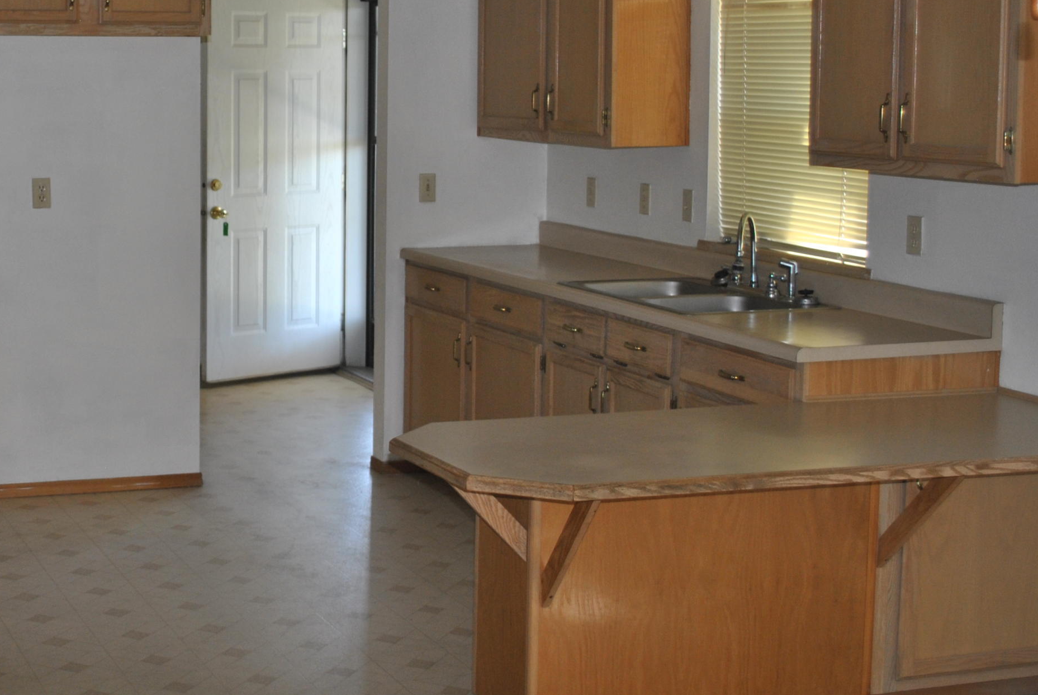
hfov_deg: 31.0
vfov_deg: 21.5
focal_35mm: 63
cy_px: 218
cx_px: 206
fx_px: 1819
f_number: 4.2
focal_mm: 26
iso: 200
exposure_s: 1/60
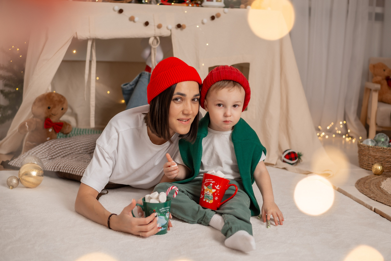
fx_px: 587
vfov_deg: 25.1
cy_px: 123
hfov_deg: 36.8
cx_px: 208
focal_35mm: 54
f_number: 2.8
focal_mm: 50
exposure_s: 1/125
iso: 125
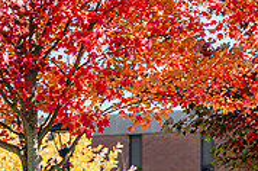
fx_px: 2454
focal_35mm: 343
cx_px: 261
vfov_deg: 4.0
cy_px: 144
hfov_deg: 6.0
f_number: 4
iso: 125
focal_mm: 105
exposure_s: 1/500
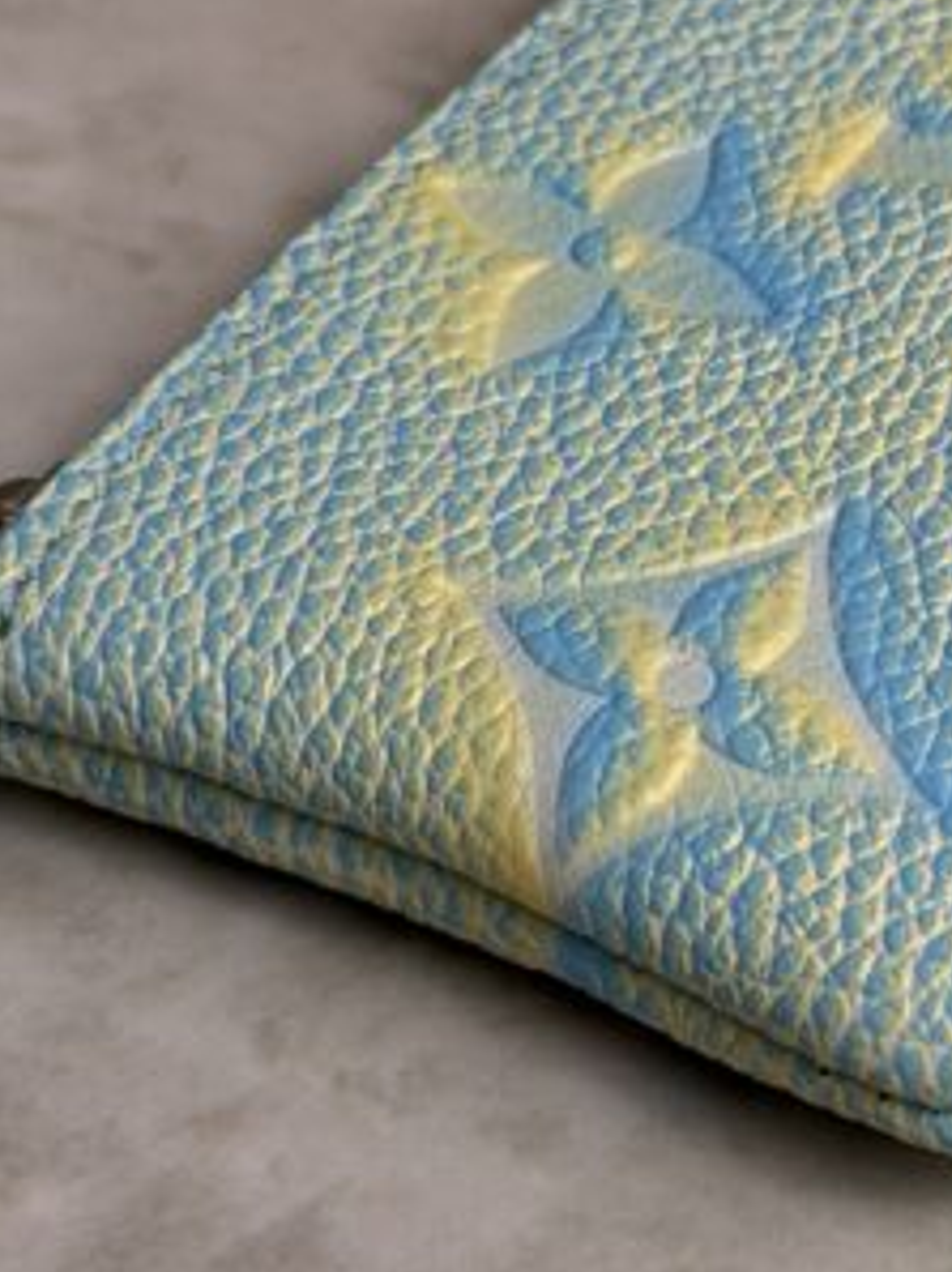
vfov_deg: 15.3
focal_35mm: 129
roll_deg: +1.1
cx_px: 858
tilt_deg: -43.7
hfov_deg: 11.4
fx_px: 4737
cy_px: 495
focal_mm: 6.76
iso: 64
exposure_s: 1/316
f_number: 1.78
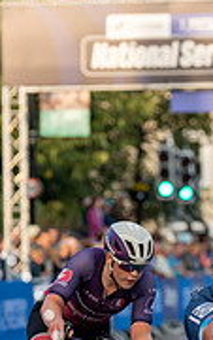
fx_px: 3703
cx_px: 185
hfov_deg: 3.3
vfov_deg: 5.2
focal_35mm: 400
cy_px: 286
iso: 400
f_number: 3.5
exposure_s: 1/800
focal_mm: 122
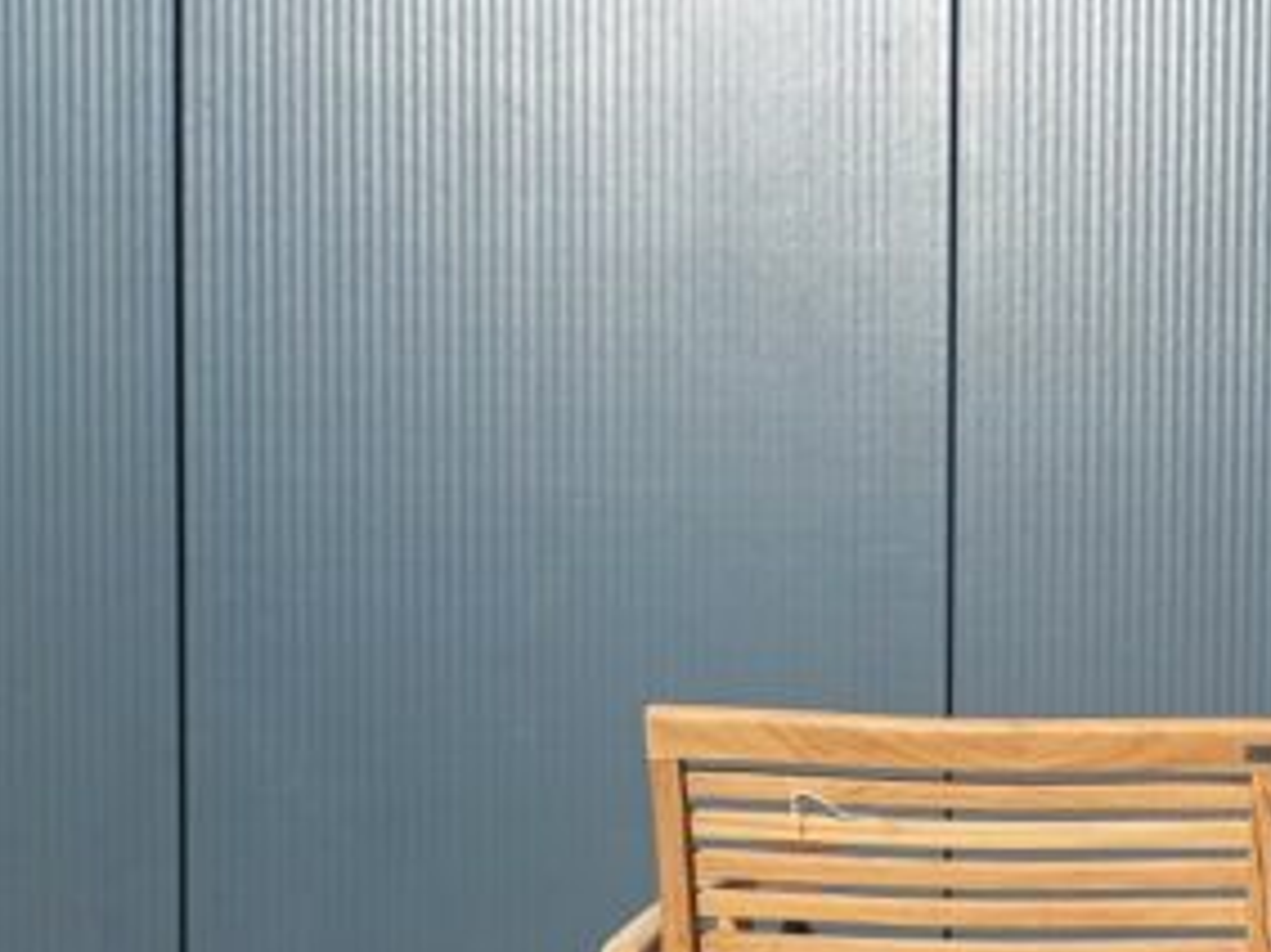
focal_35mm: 53
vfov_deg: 26.6
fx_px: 1945
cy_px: 862
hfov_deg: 34.1
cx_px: 1163
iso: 32
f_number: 2
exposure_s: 1/860
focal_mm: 4.6
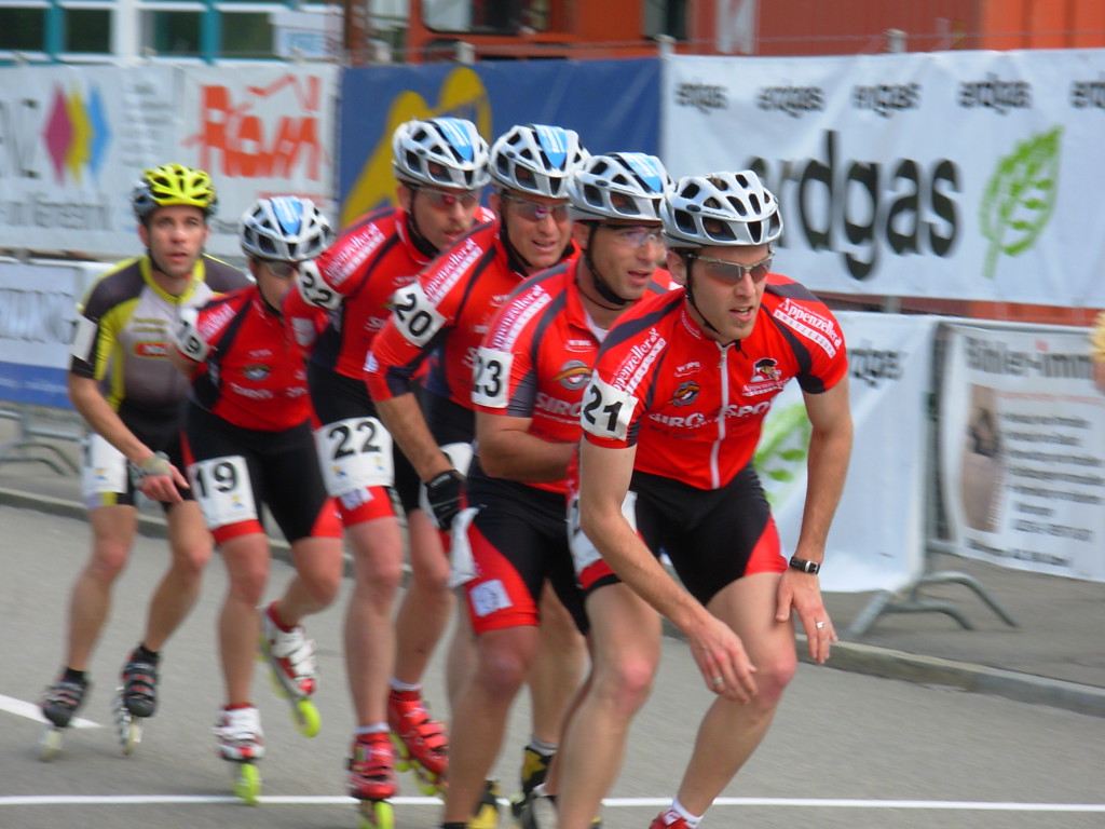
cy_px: 414
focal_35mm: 190
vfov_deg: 7.8
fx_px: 6065
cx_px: 552
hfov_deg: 10.4
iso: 50
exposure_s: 1/148
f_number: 5
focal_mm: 31.4
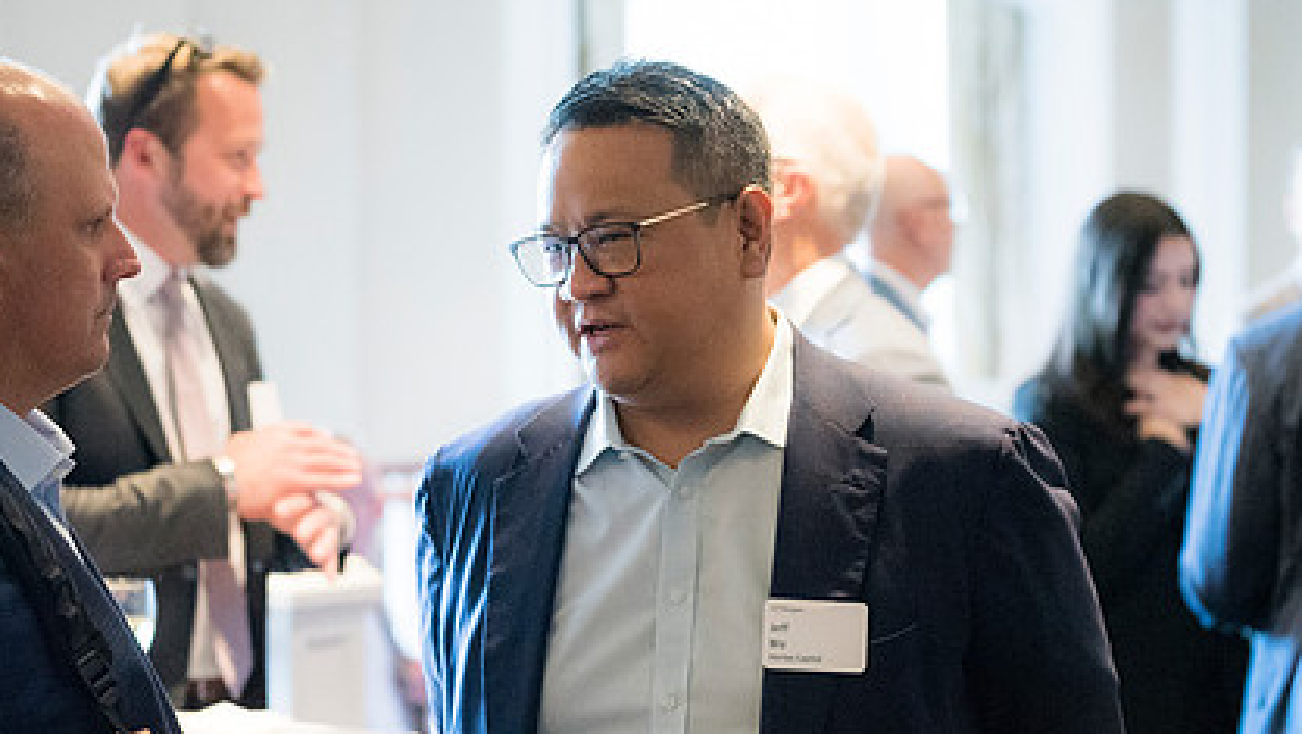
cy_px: 423
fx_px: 3523
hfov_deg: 20.9
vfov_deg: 11.9
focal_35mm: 102
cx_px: 593
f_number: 2.8
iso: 5000
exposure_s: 1/125
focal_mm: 70
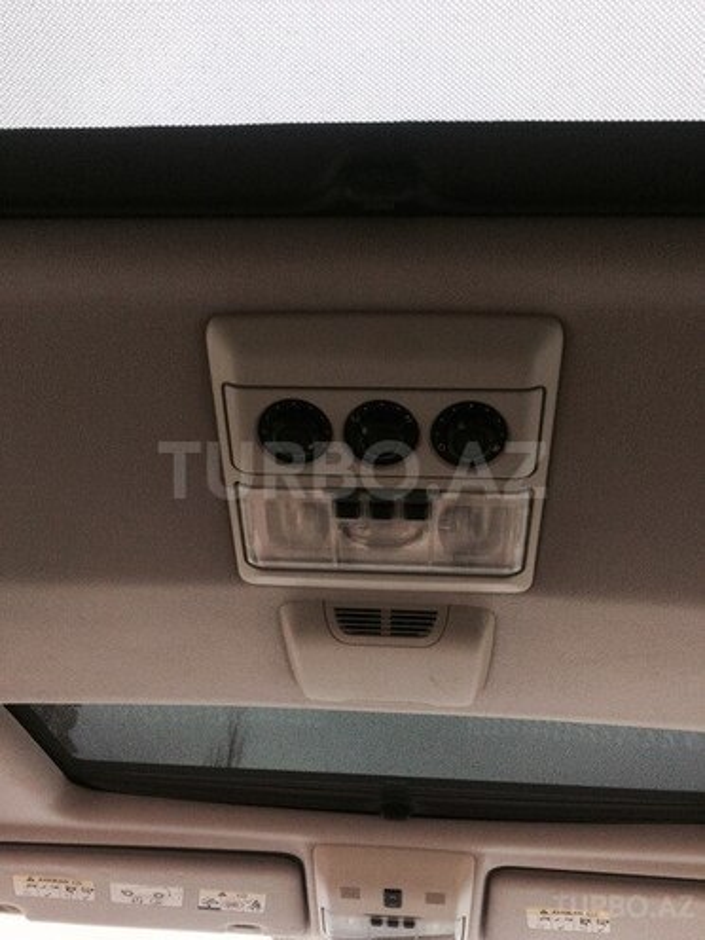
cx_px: 352
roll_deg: -5.3
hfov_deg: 48.2
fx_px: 787
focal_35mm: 29
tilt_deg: +35.0
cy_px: 470
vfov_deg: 61.7
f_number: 2.2
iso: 200
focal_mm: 4.15
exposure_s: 1/33
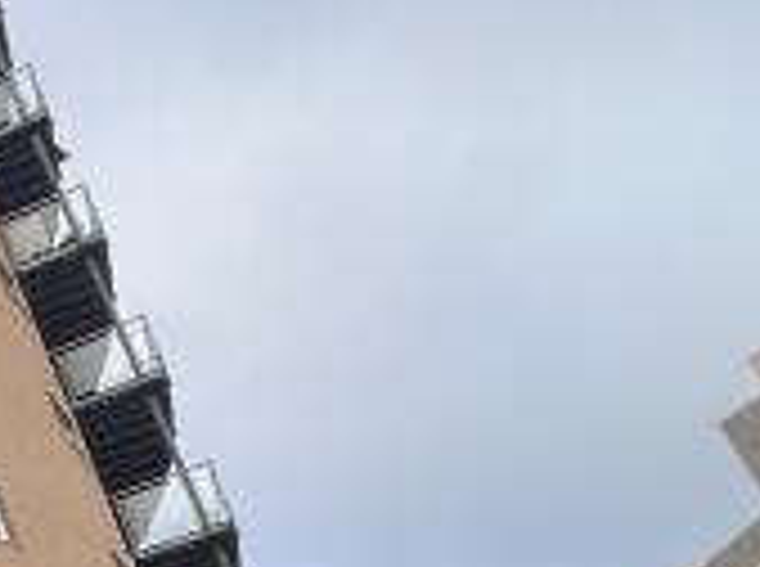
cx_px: -1034
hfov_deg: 15.2
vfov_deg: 17.1
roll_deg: +0.4
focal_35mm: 79
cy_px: 814
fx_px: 1731
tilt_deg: +30.2
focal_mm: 1.57
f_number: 1.8
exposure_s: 1/241
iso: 32
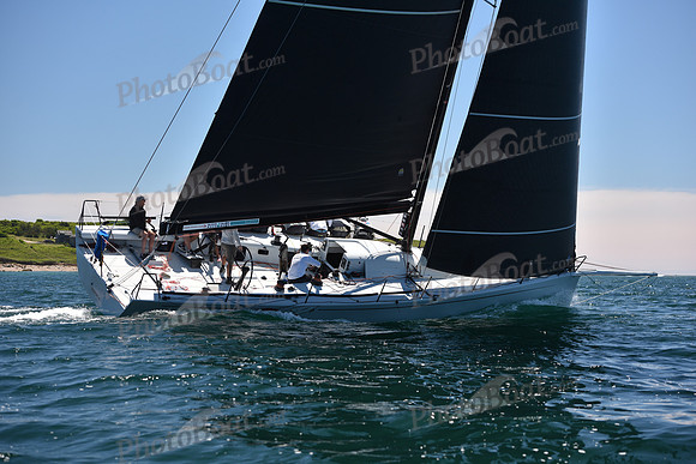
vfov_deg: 19.5
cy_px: 232
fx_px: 1354
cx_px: 348
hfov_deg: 28.8
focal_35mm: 70
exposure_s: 1/800
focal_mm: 70
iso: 250
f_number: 4.5
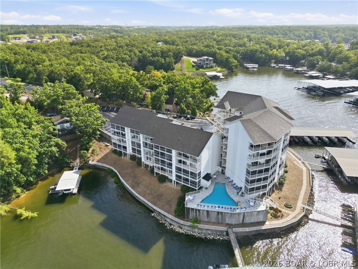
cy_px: 134
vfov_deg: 56.8
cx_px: 179
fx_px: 248
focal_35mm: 24
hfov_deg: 71.6
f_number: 1.7
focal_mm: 6.7
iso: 110
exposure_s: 1/2000
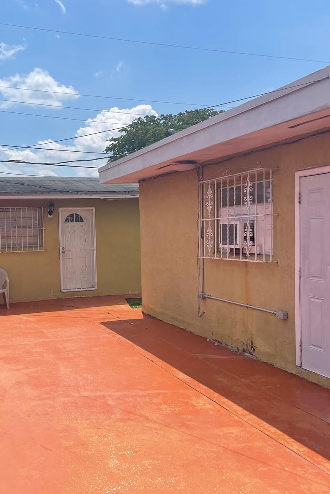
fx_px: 508
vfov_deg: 51.9
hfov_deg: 34.3
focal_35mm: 37
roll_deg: +1.8
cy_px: 249
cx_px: 44
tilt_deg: -2.8
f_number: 1.6
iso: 32
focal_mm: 4.2
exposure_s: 1/6135
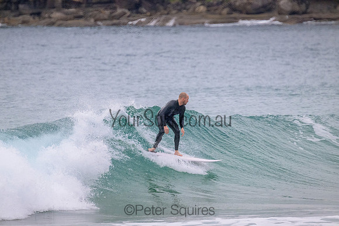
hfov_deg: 2.6
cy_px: 113
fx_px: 7535
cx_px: 170
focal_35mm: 800
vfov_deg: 1.7
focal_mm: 800
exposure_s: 1/1250
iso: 4500
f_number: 11
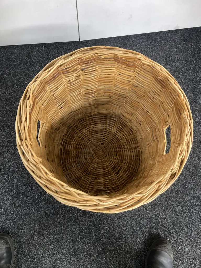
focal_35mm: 28
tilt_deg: -74.2
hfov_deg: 49.7
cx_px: 100
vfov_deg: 63.4
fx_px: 217
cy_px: 134
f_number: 1.8
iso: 250
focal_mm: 3.99
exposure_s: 1/33
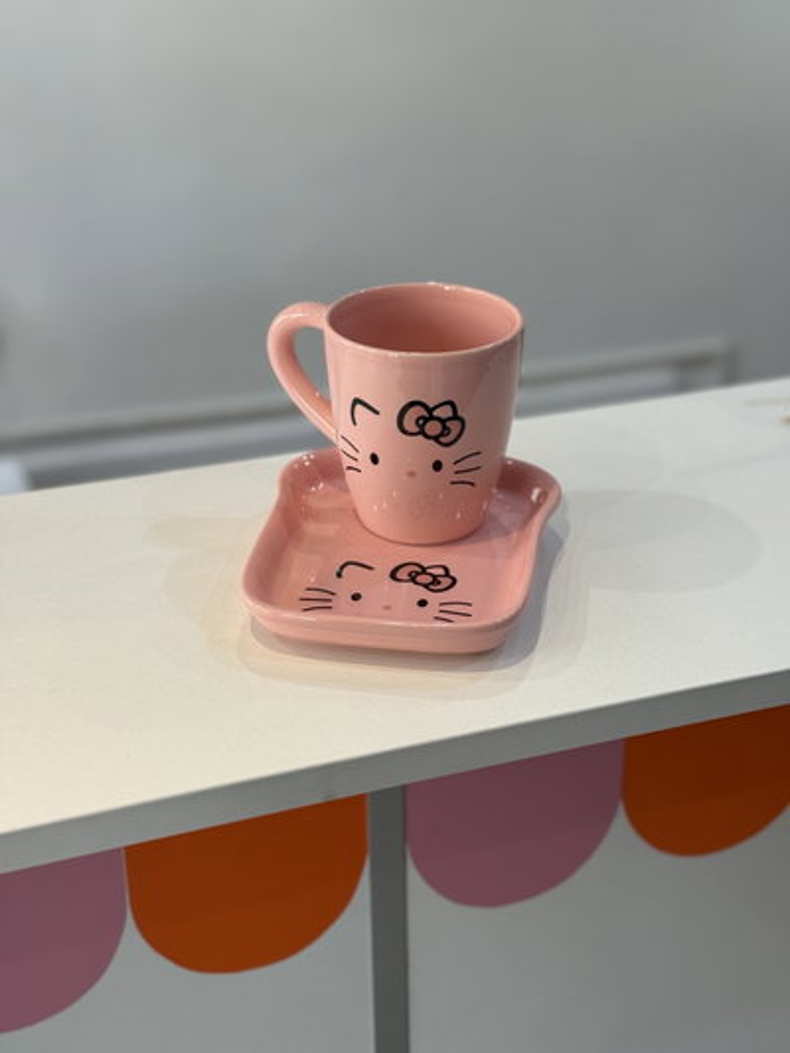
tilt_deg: -27.5
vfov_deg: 39.6
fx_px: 1460
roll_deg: -0.1
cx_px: 395
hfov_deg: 30.3
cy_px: 526
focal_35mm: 48
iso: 50
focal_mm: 6.76
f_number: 1.78
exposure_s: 1/100
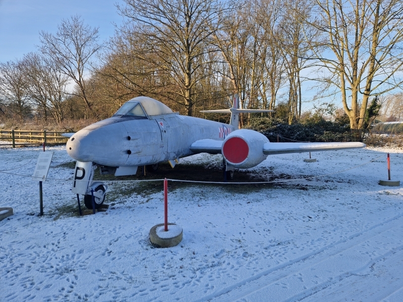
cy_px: 151
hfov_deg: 73.9
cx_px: 202
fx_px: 268
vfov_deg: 58.9
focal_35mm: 23
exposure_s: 1/558
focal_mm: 5.4
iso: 50
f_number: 1.8
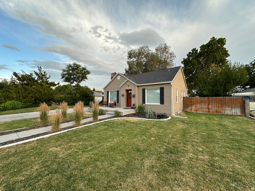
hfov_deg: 102.1
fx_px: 103
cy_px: 96
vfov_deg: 85.7
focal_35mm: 14
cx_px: 128
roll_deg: -0.6
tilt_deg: +2.6
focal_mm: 2.22
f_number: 2.2
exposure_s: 1/171
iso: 40
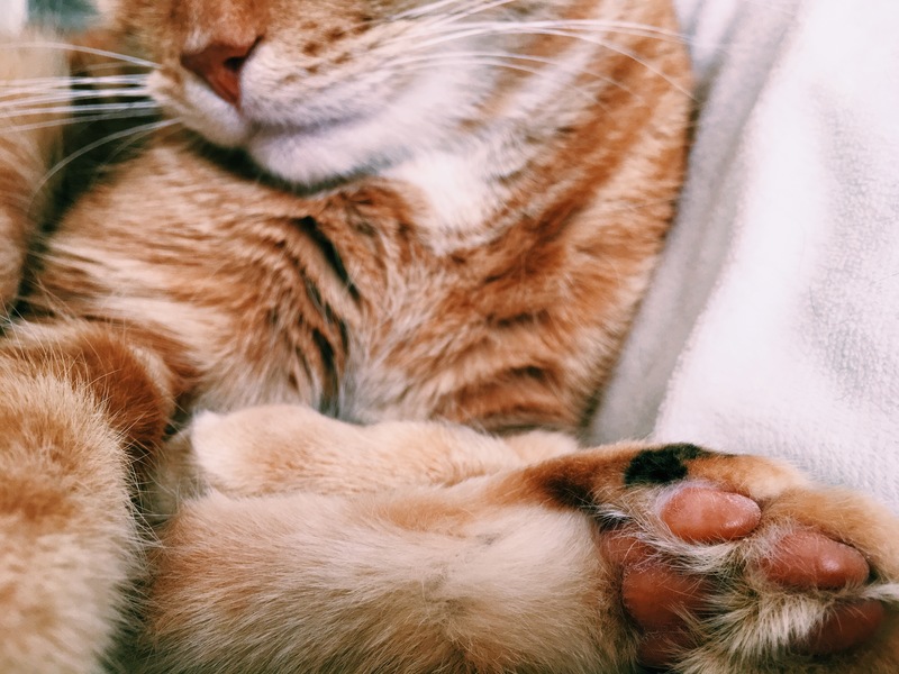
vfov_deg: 48.2
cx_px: 450
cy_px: 337
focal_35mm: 29
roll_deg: -4.3
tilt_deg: -2.4
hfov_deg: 61.7
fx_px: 753
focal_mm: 4.15
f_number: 2.2
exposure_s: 1/33
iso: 64
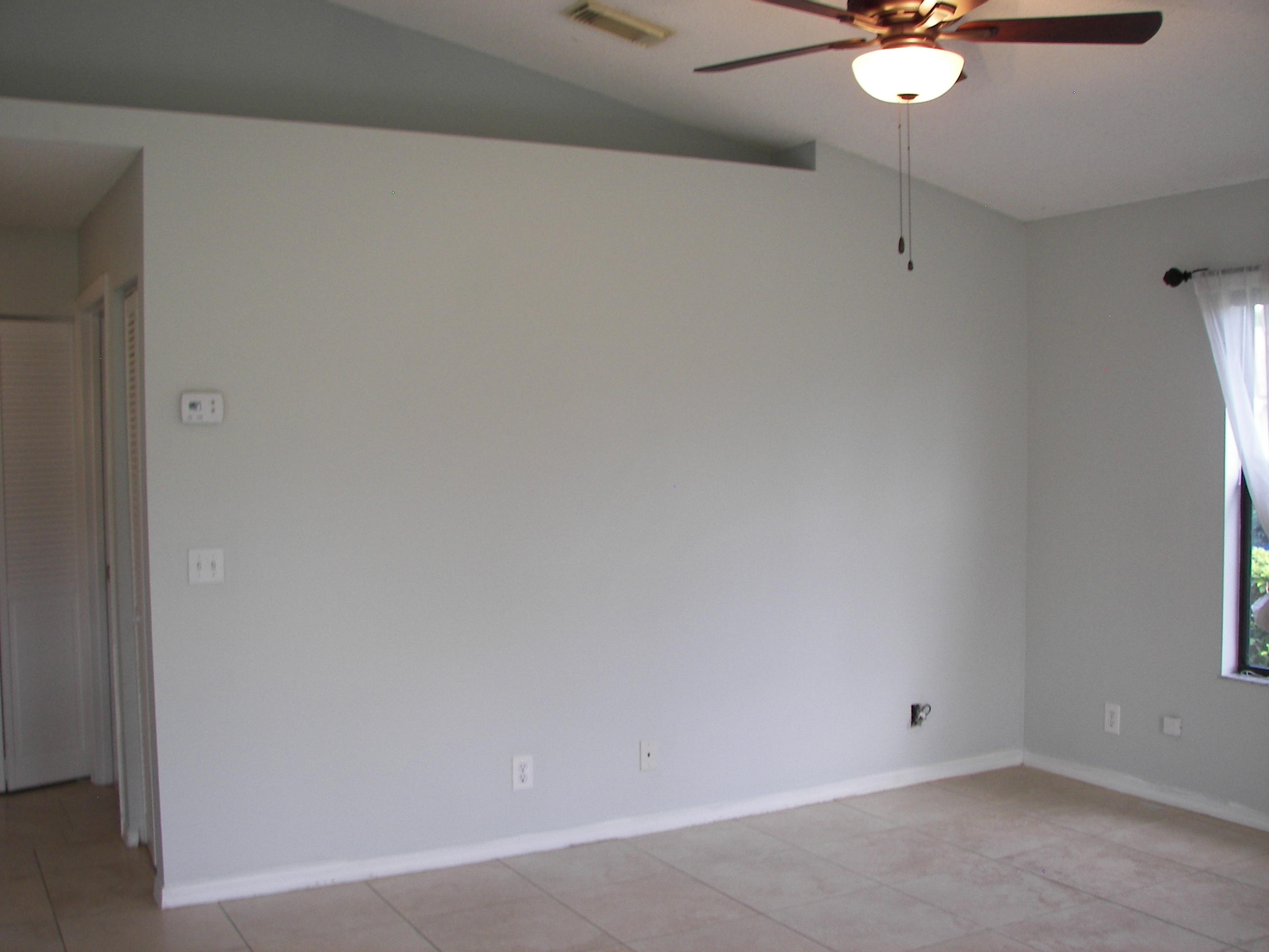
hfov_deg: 51.4
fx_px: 1320
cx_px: 634
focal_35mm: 36
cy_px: 476
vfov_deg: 39.7
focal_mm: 6
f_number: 2.8
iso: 64
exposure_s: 1/30
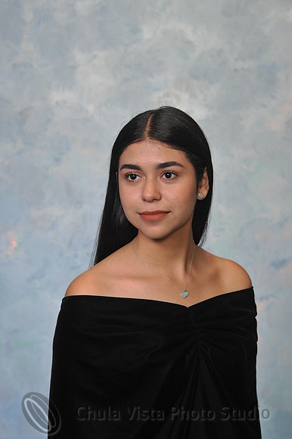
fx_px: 1644
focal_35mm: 135
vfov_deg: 15.2
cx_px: 146
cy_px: 220
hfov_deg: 10.1
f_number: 7.1
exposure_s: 1/125
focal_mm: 135
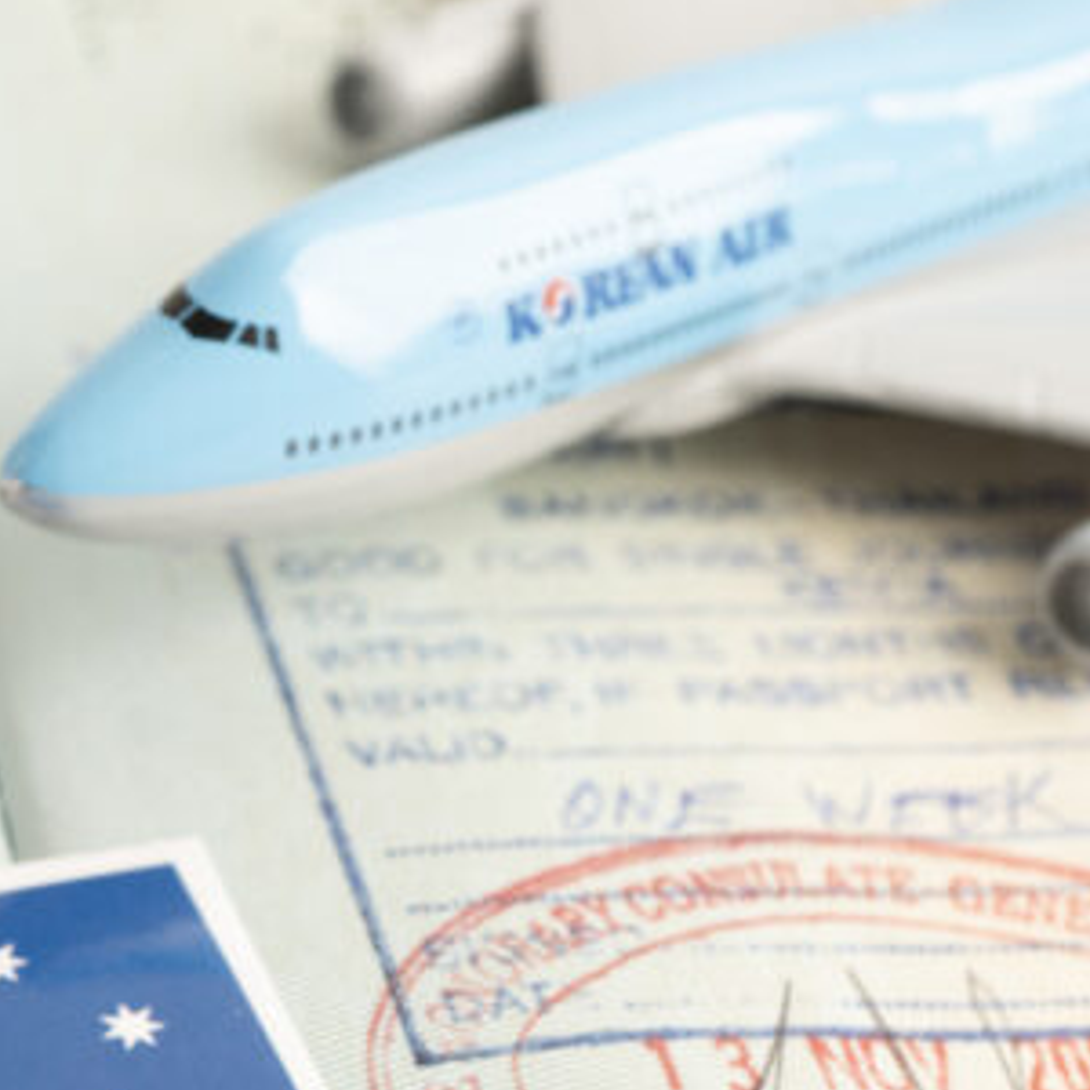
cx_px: -156
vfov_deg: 12.0
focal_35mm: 145
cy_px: 965
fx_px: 5166
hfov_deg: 11.8
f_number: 6.3
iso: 100
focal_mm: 50
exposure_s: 1/100
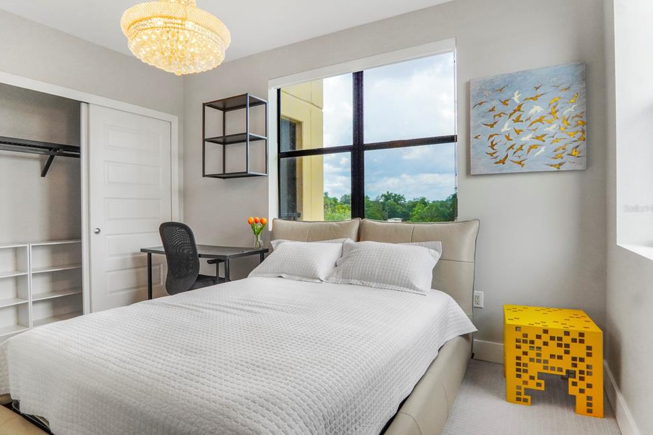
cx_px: 318
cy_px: 208
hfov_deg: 86.9
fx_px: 345
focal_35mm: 19
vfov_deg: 64.5
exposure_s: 1/500
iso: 2000
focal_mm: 12
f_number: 8
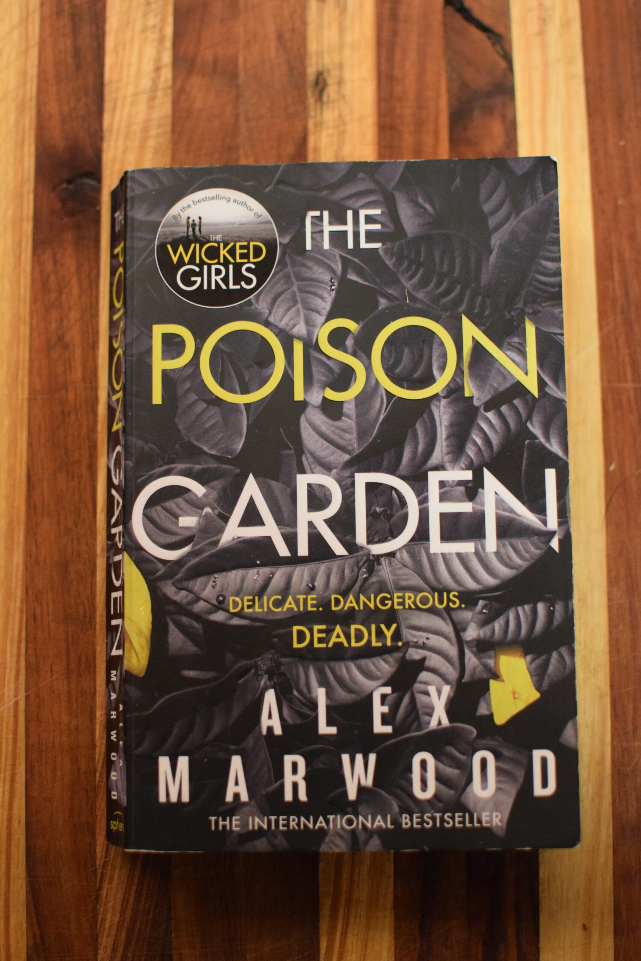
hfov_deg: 25.8
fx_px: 1402
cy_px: 480
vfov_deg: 37.8
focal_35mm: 52
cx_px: 320
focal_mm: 35
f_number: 2.5
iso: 3200
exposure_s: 1/125
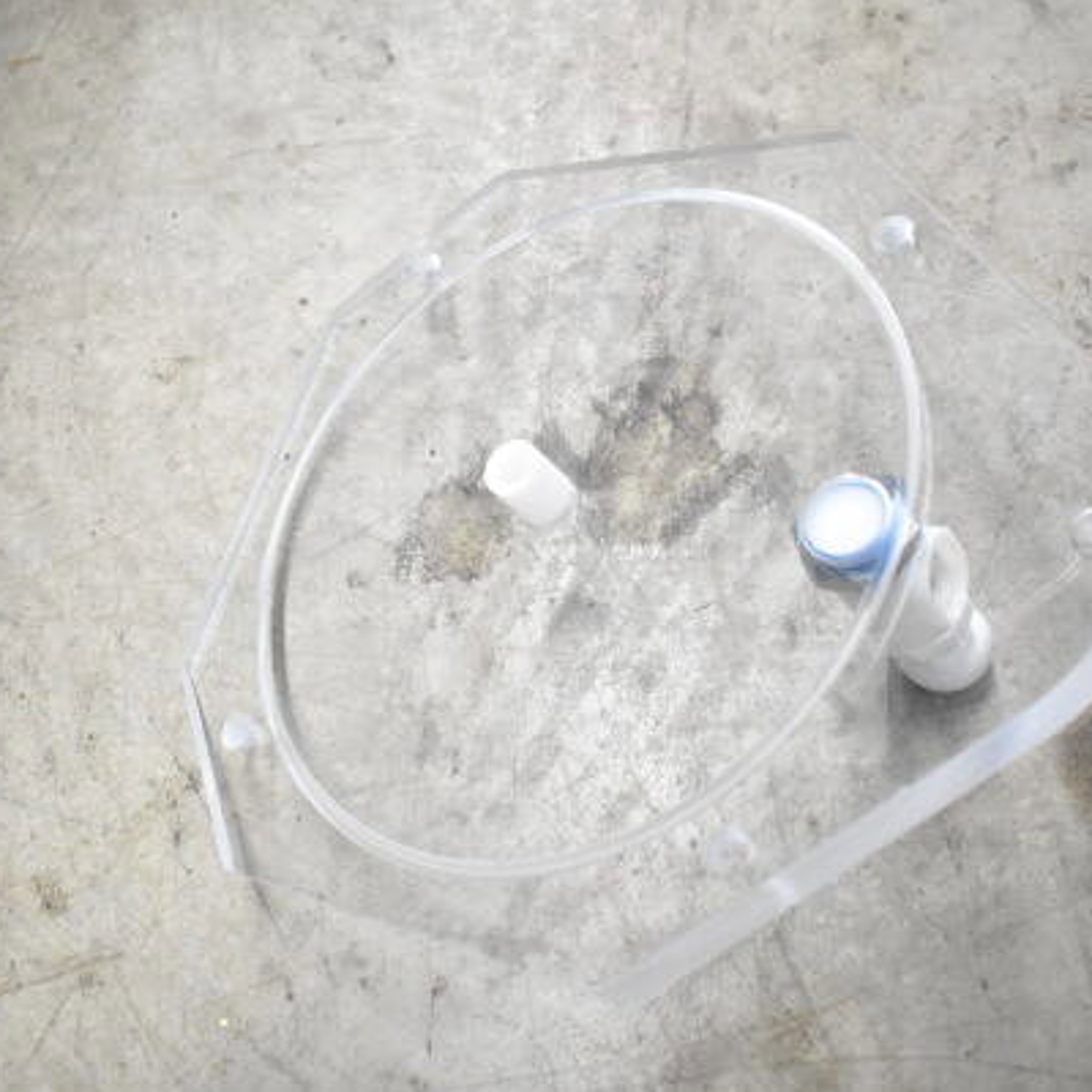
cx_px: 579
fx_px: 1249
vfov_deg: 47.2
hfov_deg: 47.2
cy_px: 547
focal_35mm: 35
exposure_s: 1/60
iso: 1600
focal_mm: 18
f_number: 4
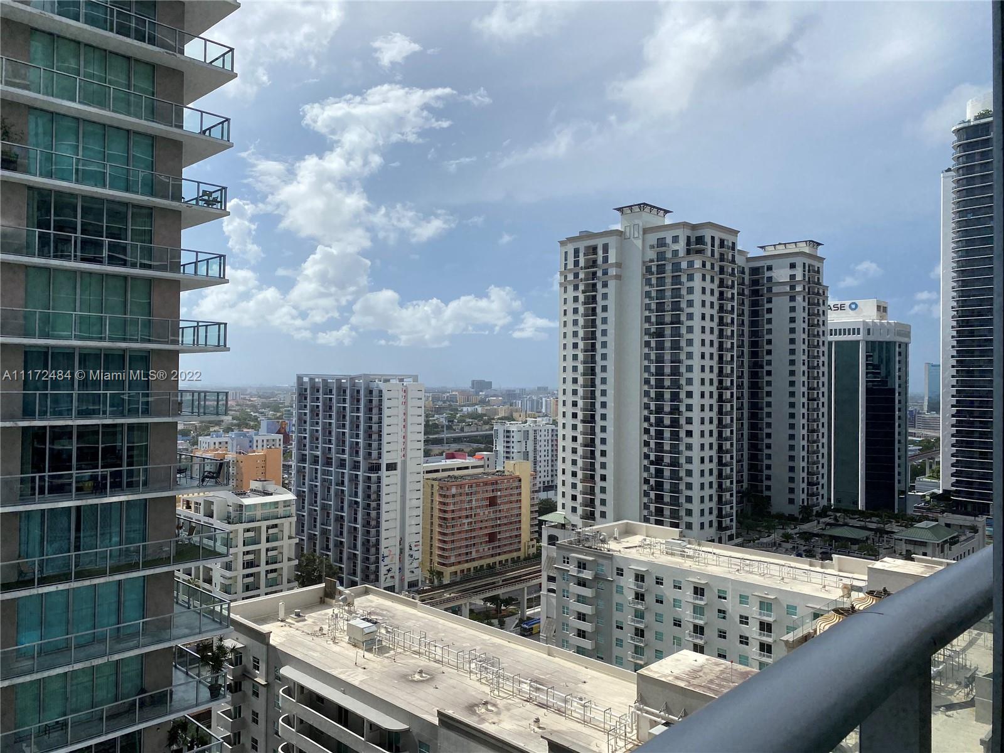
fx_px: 754
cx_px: 502
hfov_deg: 67.3
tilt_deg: +1.4
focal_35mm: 26
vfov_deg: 53.1
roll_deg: -0.1
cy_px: 376
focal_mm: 4.25
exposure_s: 1/6410
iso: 32
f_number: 1.8
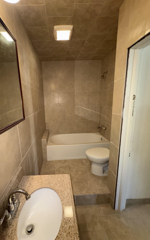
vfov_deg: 101.5
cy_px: 120
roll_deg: +1.7
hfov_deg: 74.1
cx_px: 61
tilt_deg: -11.2
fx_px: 98
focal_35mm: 15
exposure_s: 1/60
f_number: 2.2
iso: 320
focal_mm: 2.22
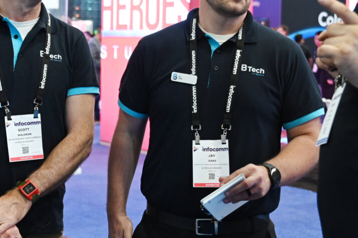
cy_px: 48
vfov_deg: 20.7
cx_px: 199
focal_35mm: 65
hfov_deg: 30.9
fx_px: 646
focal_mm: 34
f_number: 3.2
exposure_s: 1/125
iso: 1250
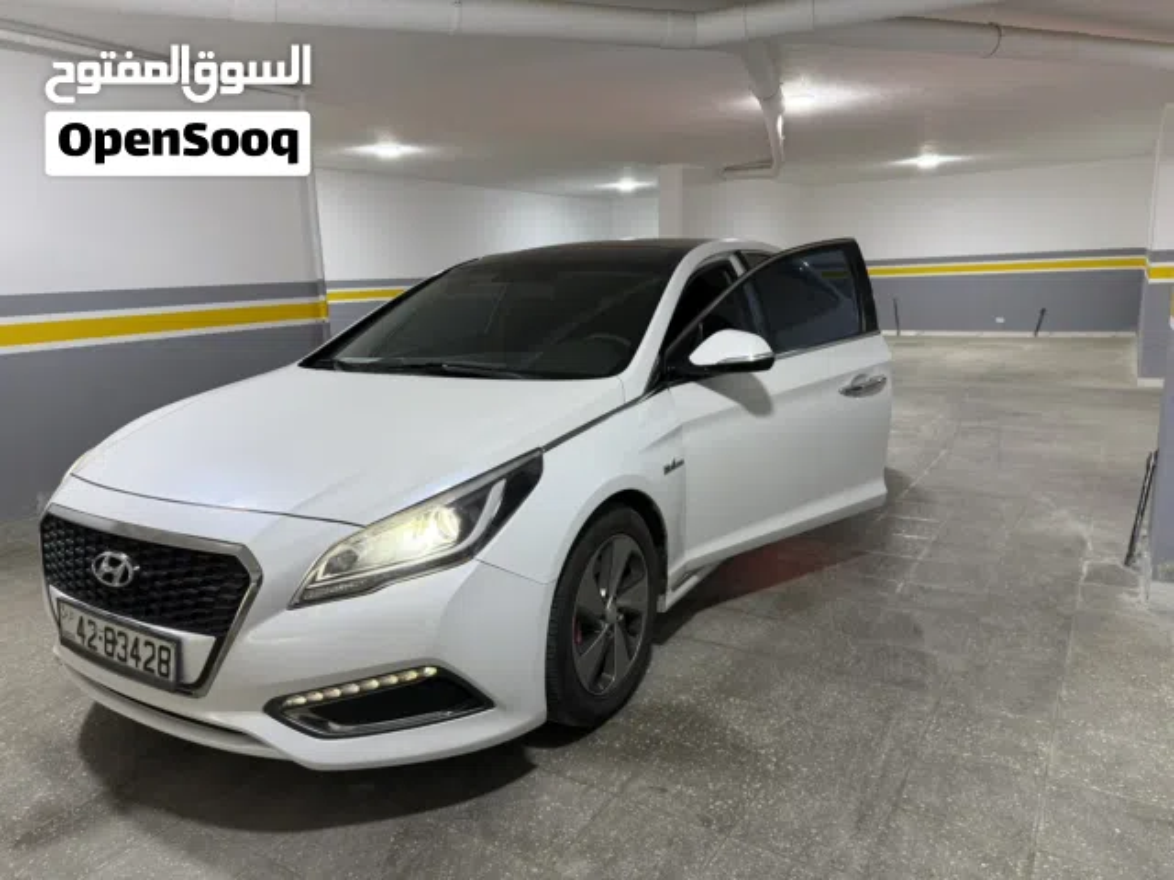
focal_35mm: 24
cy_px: 440
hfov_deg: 71.6
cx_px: 587
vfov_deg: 56.8
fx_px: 814
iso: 200
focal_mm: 6.76
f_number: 1.78
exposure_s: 1/65
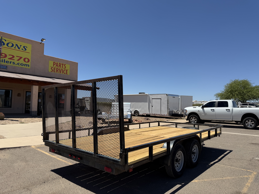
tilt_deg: +4.3
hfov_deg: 71.6
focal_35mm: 24
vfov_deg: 56.8
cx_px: 130
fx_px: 180
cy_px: 97
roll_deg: -1.0
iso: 80
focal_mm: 6.76
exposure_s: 1/6173
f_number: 1.78
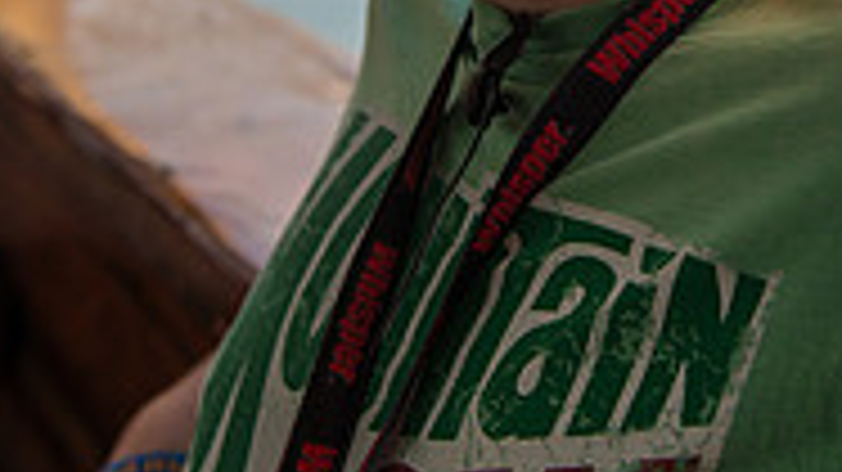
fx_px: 1964
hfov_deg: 24.0
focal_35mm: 88
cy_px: -265
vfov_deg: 12.9
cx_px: 608
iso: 100
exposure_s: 1/320
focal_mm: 35
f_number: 2.8
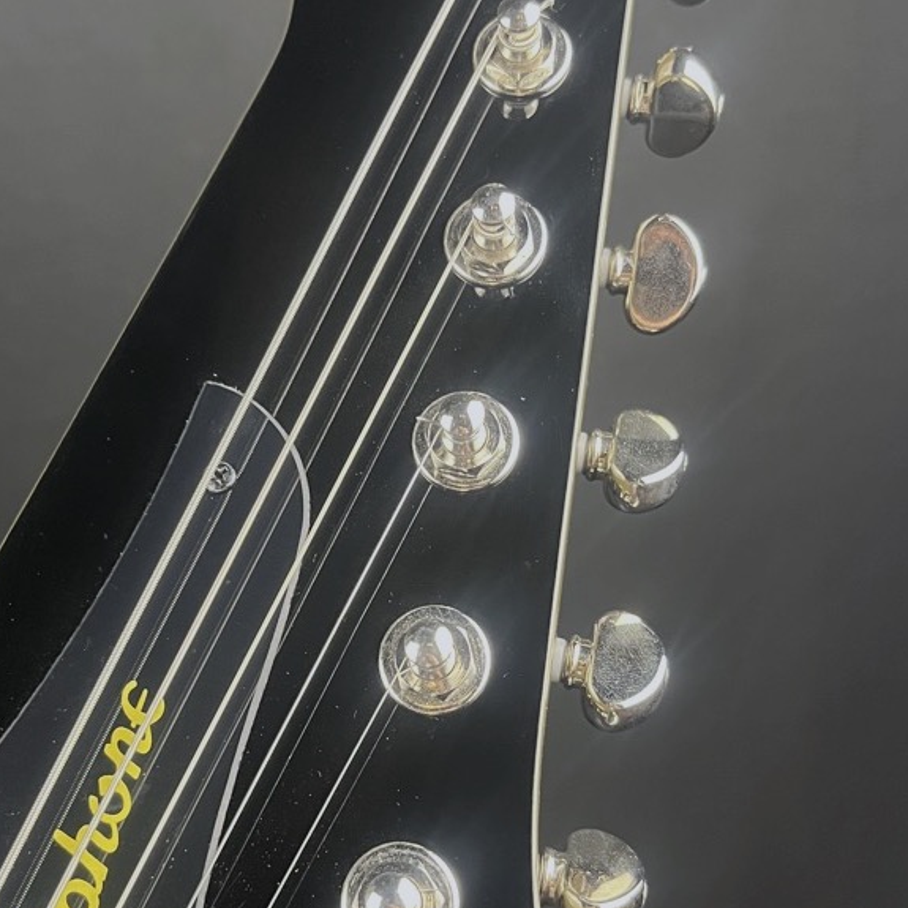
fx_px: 1424
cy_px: 540
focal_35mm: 48
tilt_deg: -26.1
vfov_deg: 35.2
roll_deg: +3.8
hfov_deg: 35.2
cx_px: 363
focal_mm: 5.1
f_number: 1.6
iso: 200
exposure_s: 1/60
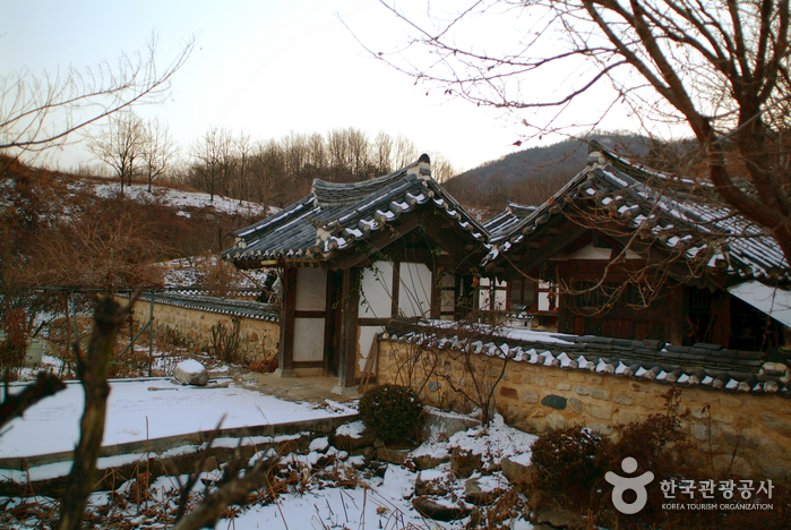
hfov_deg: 61.9
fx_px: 660
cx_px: 396
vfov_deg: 43.7
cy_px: 265
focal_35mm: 30
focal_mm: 20
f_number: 3.3
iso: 100
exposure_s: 1/45
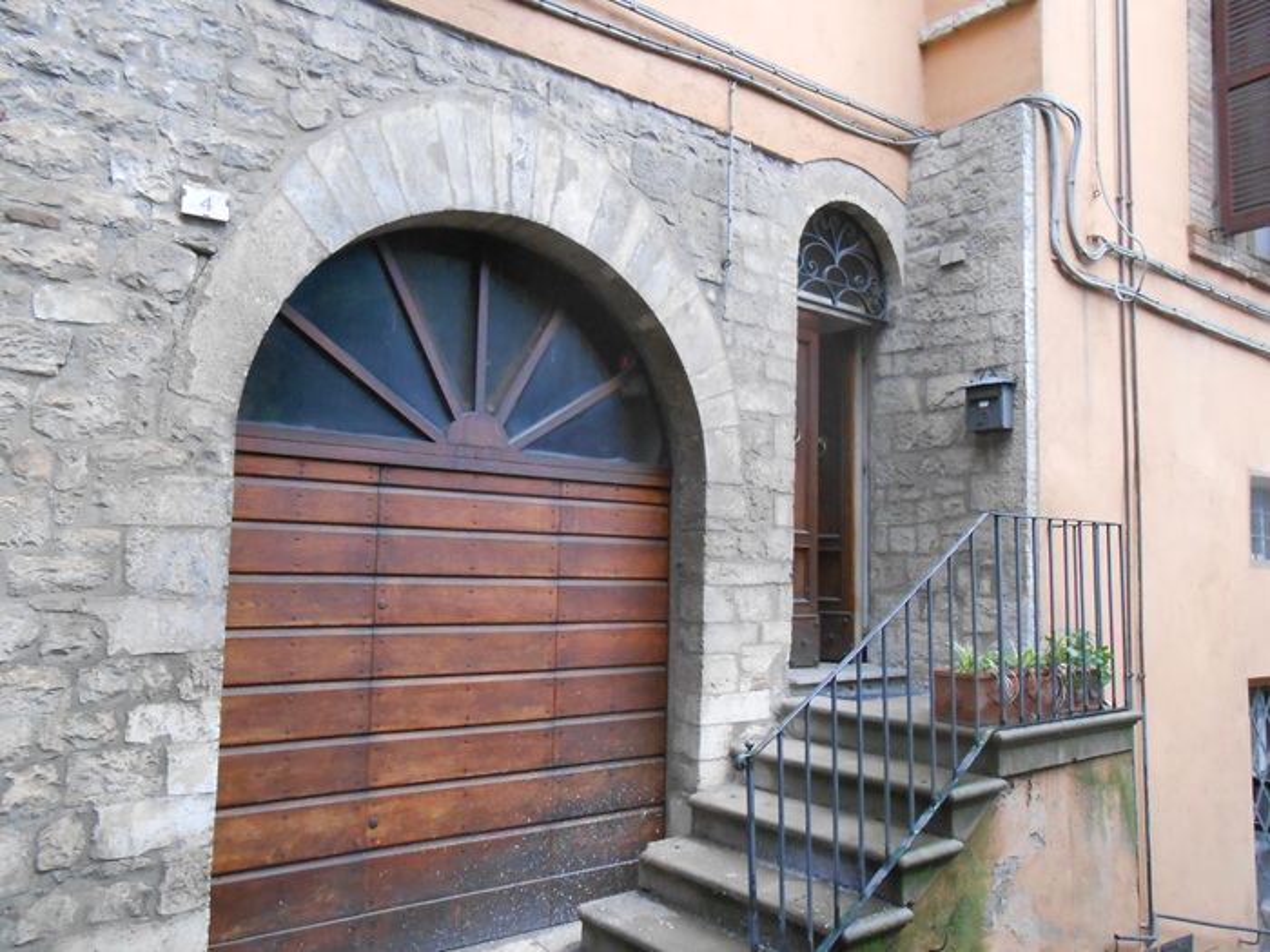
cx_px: 635
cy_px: 476
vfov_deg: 53.1
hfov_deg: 67.3
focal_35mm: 26
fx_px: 954
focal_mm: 4.6
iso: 640
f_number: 3.5
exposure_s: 1/125
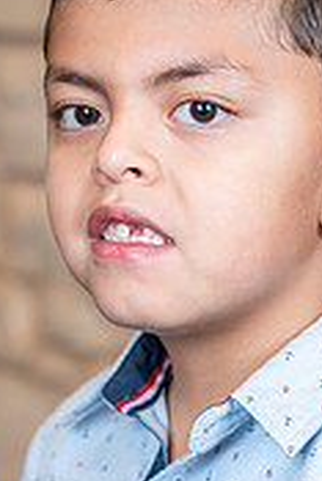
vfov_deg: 11.4
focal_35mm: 180
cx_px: 179
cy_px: 300
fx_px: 2410
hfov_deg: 7.6
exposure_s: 1/200
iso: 400
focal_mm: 70
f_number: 4.5
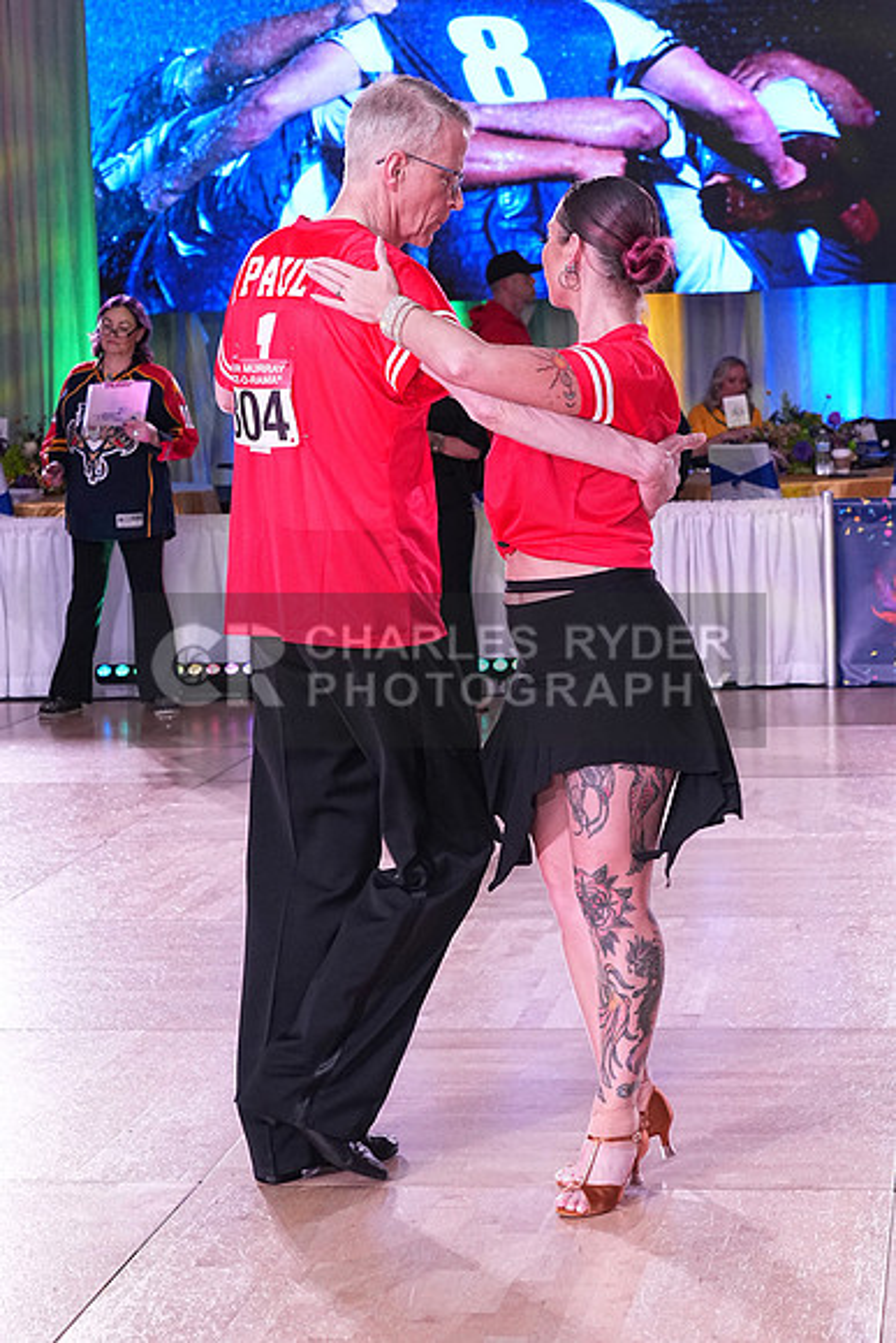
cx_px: 448
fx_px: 2910
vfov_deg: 26.0
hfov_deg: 17.5
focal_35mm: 78
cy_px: 672
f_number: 5.6
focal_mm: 52
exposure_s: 1/320
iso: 2500
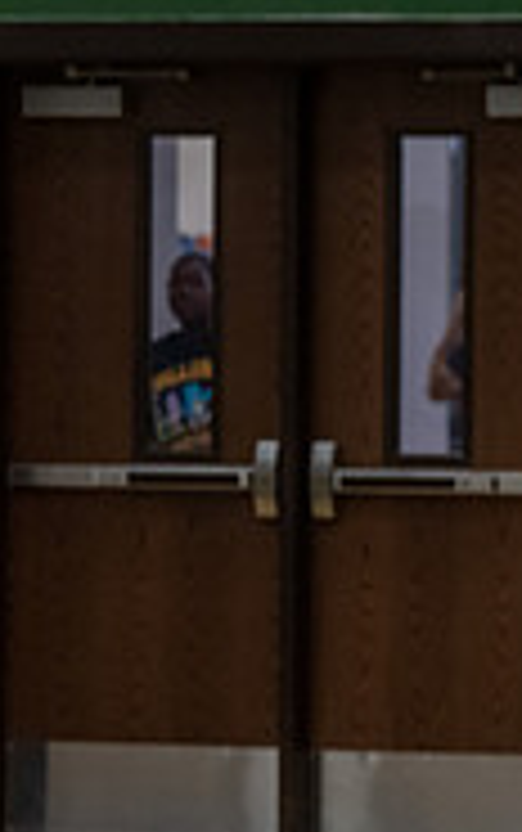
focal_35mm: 393
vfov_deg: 5.3
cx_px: 1174
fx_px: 8925
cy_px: 432
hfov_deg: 3.3
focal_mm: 115
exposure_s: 1/1000
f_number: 2.8
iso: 2500
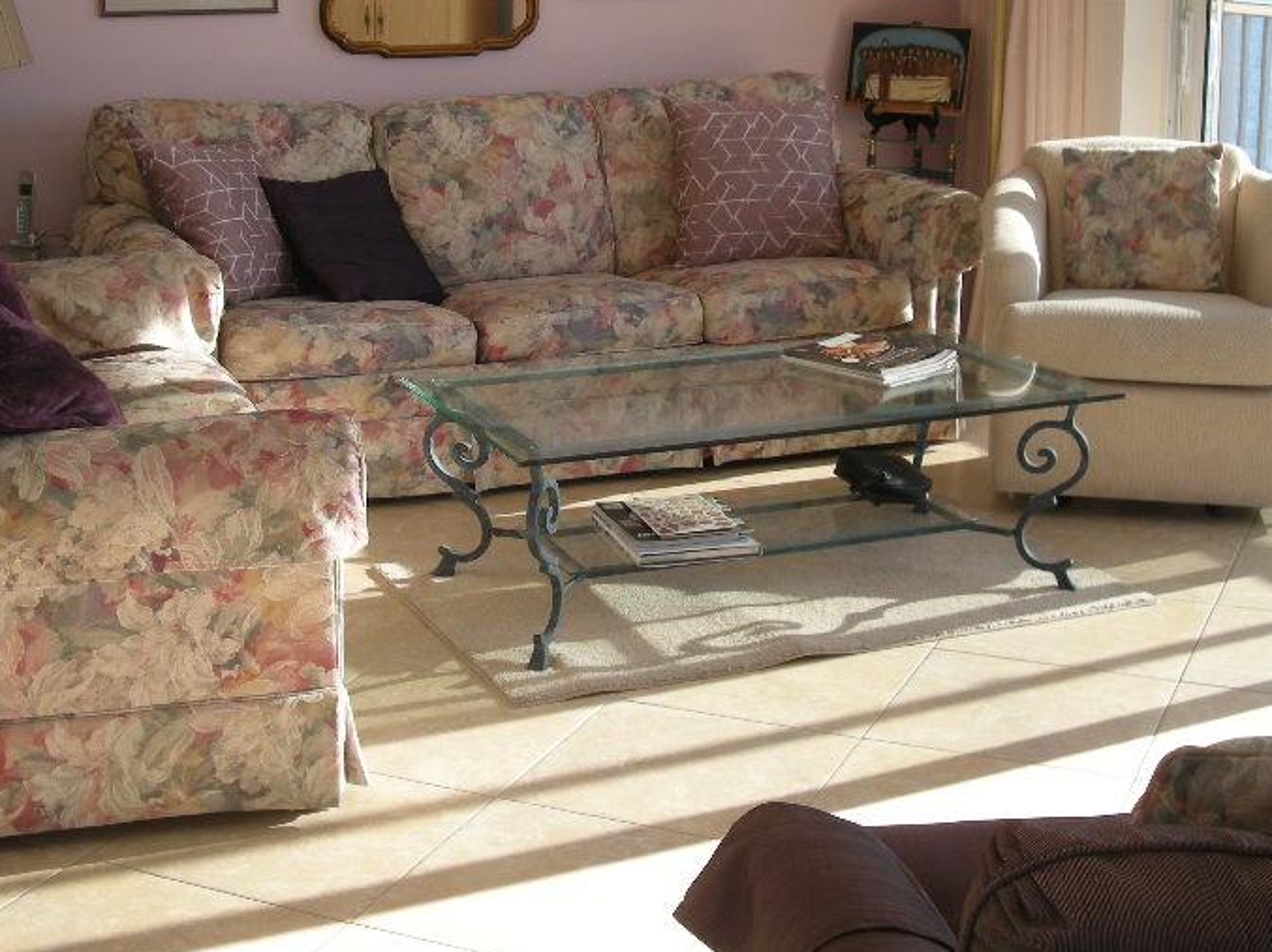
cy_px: 300
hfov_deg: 34.3
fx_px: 2057
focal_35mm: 56
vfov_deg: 25.9
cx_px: 573
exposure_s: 1/83
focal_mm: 7.9
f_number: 2.8
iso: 64
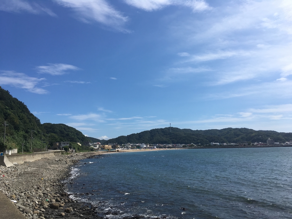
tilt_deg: +6.9
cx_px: 146
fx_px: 245
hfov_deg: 61.7
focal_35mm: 29
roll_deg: +1.2
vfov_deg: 48.2
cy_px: 110
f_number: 2.2
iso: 25
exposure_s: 1/2849
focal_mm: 4.15
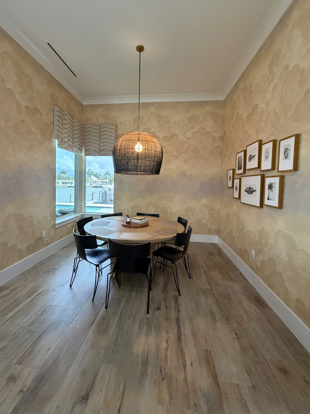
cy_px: 193
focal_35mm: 15
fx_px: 179
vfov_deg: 98.0
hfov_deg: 81.7
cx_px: 145
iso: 400
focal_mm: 2.22
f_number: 2.2
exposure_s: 1/60
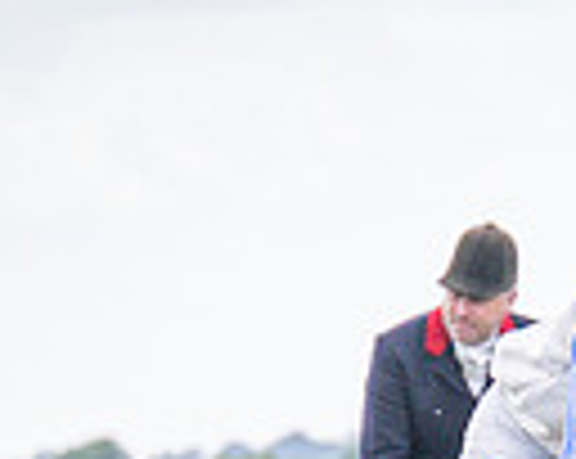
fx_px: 13141
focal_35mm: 772
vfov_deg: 2.0
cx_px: 407
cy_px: 884
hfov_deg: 2.5
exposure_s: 1/1600
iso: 400
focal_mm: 84
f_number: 4
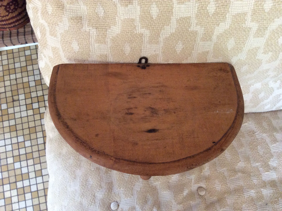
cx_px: 141
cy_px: 106
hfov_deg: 56.9
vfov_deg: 44.1
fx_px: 260
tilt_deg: -73.8
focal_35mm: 32
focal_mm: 3.3
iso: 200
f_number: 2.4
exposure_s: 1/25
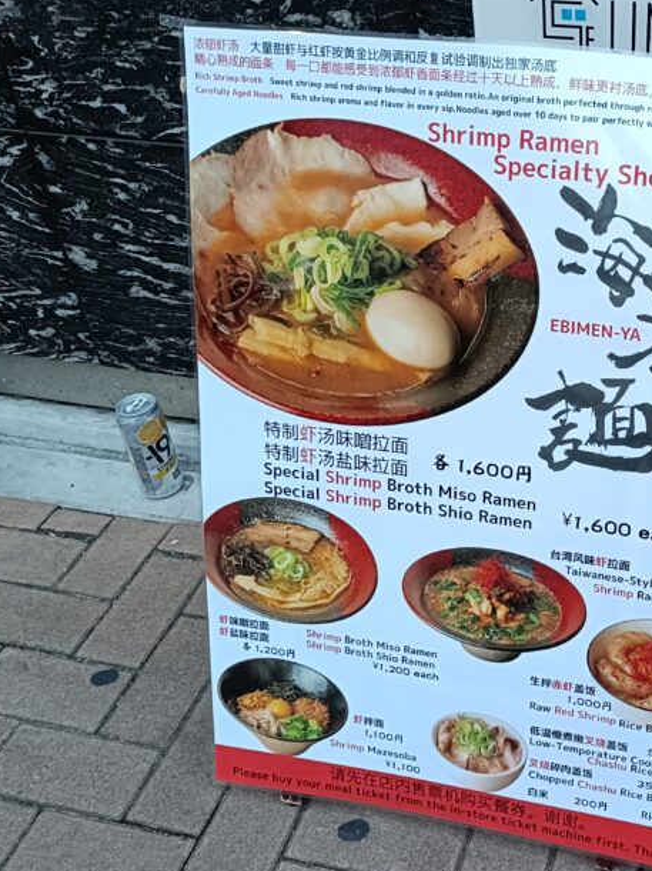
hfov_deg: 32.7
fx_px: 1056
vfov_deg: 44.7
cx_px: 578
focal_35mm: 42
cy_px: 378
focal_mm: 4.7
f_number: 1.7
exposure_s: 1/50
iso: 800
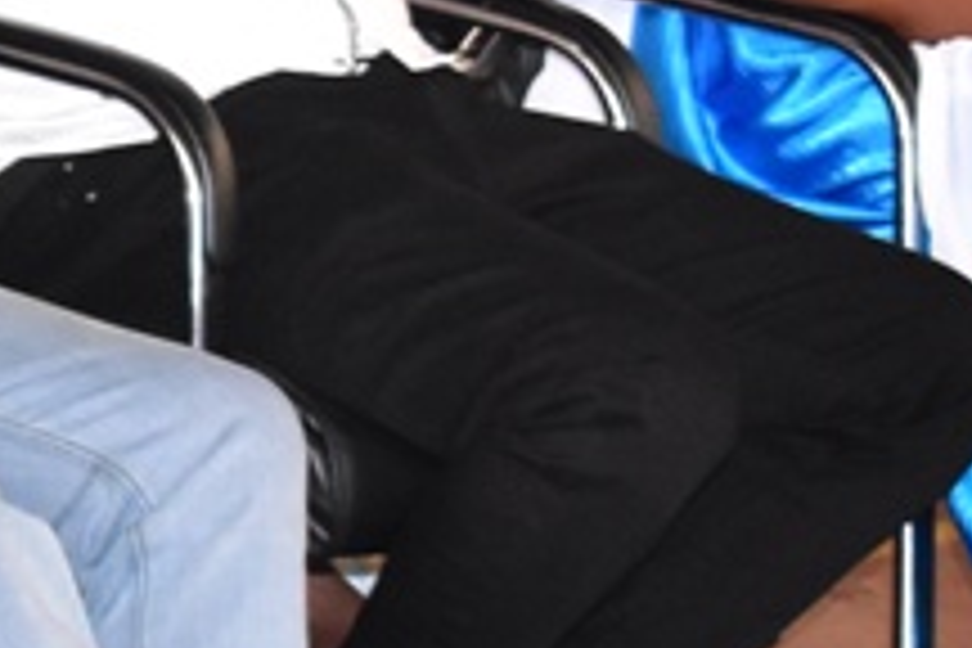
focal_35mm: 333
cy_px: 227
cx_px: -868
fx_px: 8990
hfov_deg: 6.1
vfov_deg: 4.1
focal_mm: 48
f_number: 5.3
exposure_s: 1/125
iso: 3200
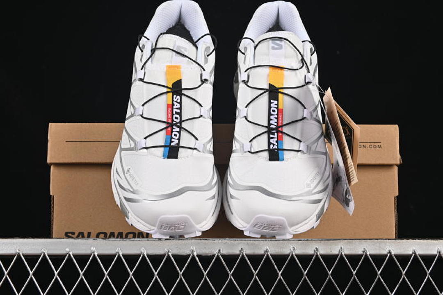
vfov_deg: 18.2
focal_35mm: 75
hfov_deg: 27.0
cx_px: 222
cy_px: 148
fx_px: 923
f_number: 8
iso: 160
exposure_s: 1/80
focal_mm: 50
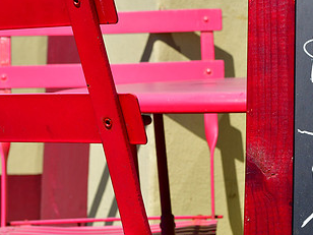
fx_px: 1230
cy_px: 159
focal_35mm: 136
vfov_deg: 10.9
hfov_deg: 14.3
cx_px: 291
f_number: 11
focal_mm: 50
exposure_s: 1/400
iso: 200
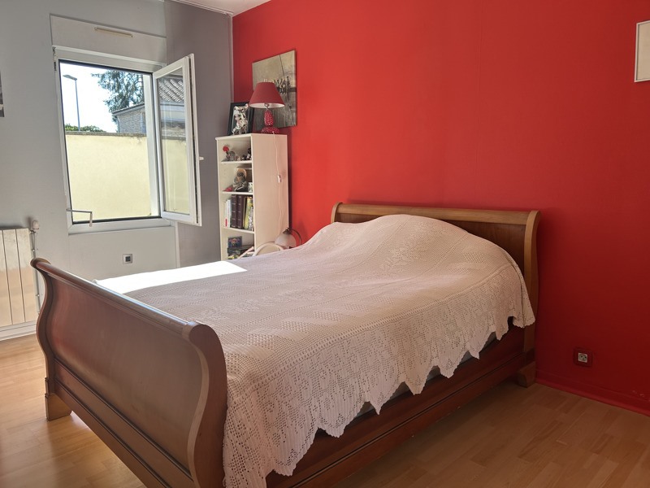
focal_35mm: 26
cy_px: 244
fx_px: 488
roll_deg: +0.2
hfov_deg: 67.3
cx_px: 325
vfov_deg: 53.1
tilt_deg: -8.2
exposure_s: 1/397
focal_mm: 5.7
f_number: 1.5
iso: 50
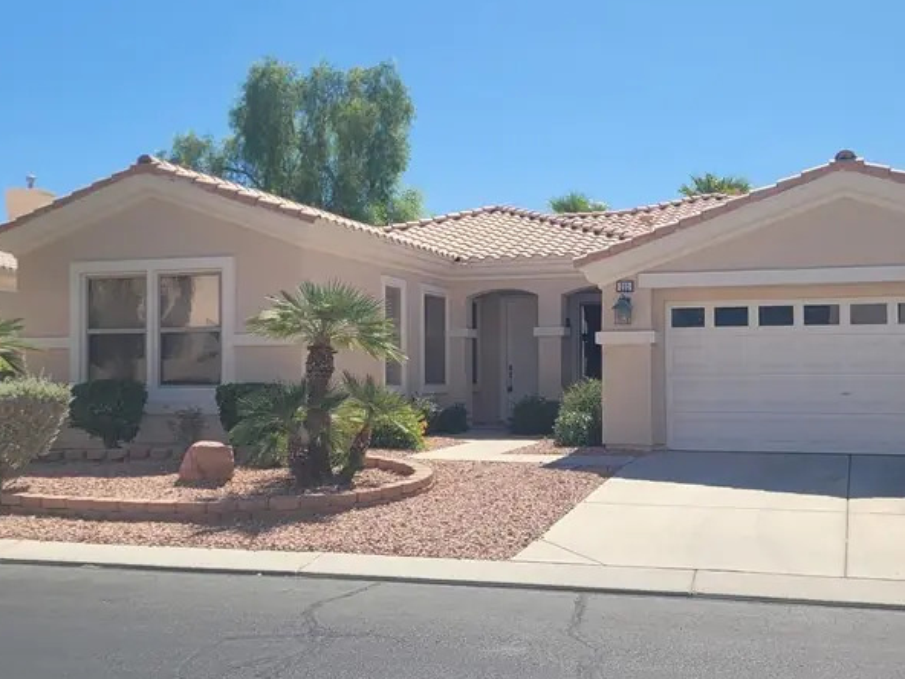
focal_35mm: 45
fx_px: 1176
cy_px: 367
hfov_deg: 42.0
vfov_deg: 32.2
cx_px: 503
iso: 40
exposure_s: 1/2993
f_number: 1.8
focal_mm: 5.4
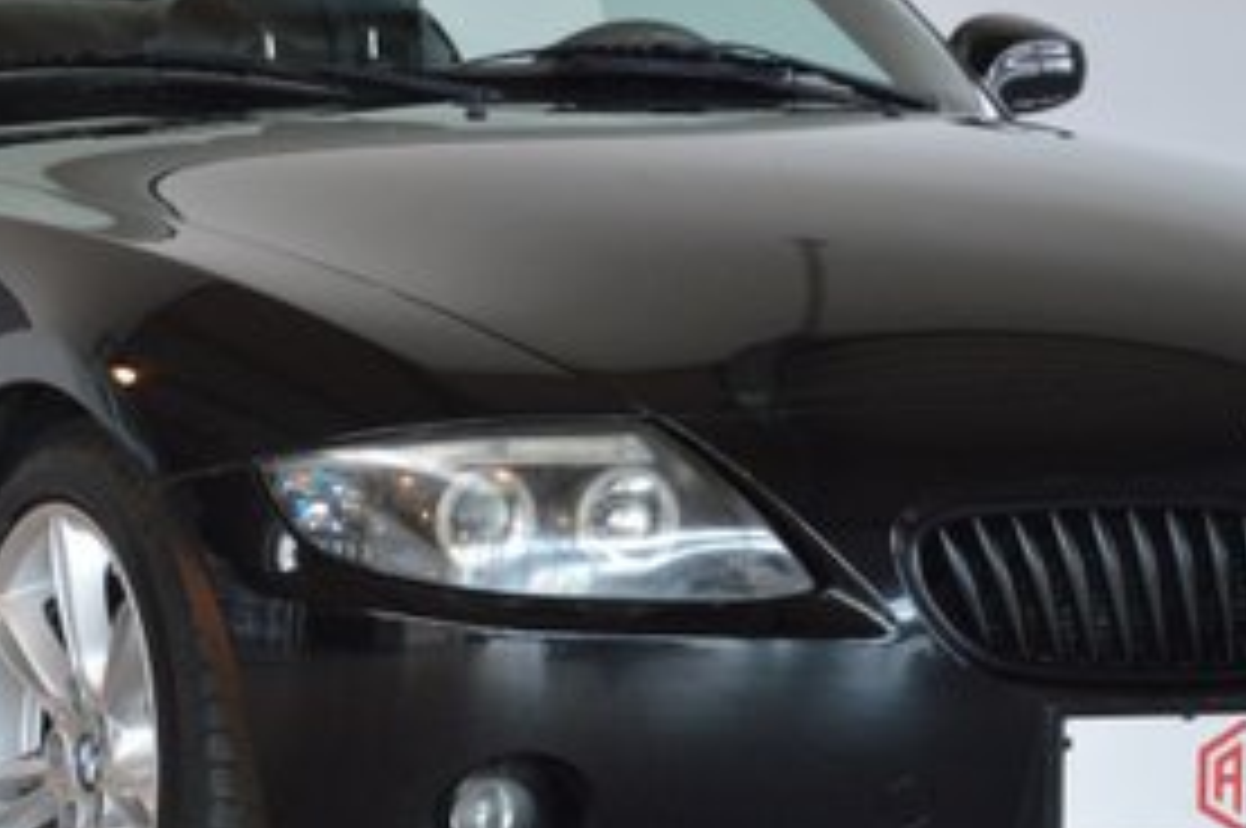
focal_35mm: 201
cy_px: 540
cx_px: 540
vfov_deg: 6.8
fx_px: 6949
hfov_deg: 10.2
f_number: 5
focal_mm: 58
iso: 640
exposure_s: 1/60
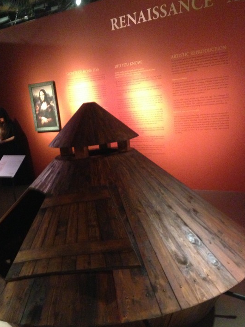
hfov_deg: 34.3
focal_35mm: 42
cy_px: 198
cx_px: 107
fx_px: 396
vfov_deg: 44.5
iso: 800
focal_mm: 4.13
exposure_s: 1/15
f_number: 2.4
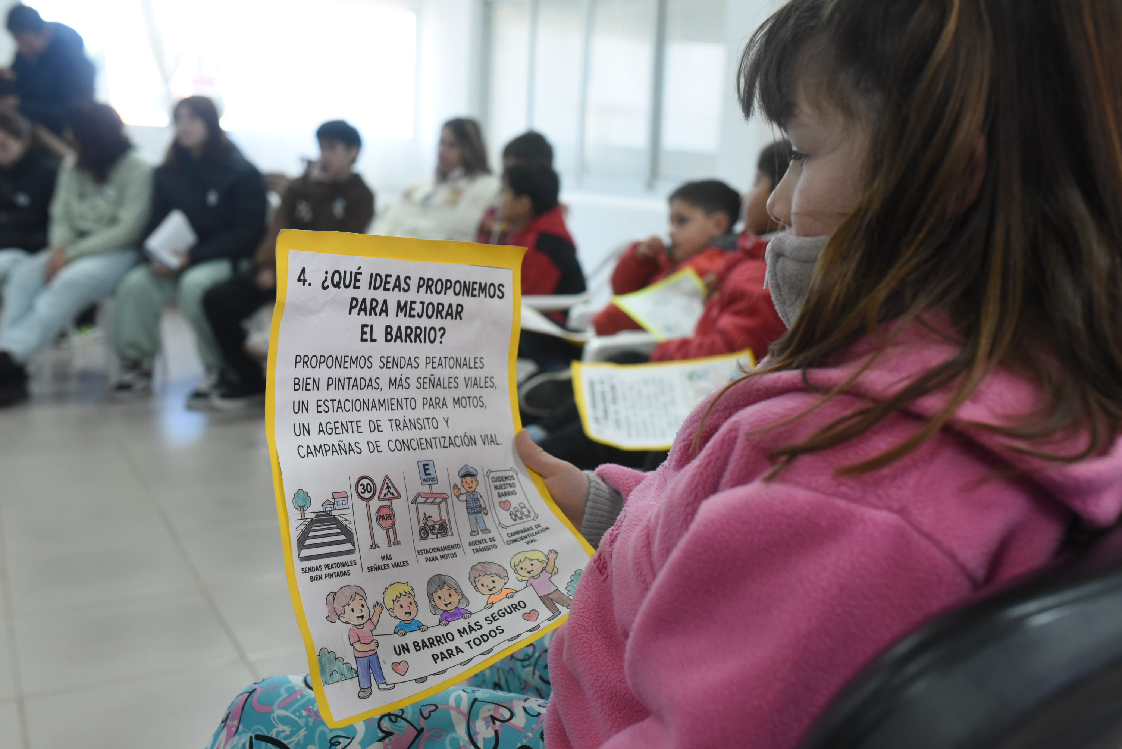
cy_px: 374
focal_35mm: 35
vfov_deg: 37.9
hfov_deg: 54.4
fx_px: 1091
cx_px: 561
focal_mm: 35
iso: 3200
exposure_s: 1/320
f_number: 5
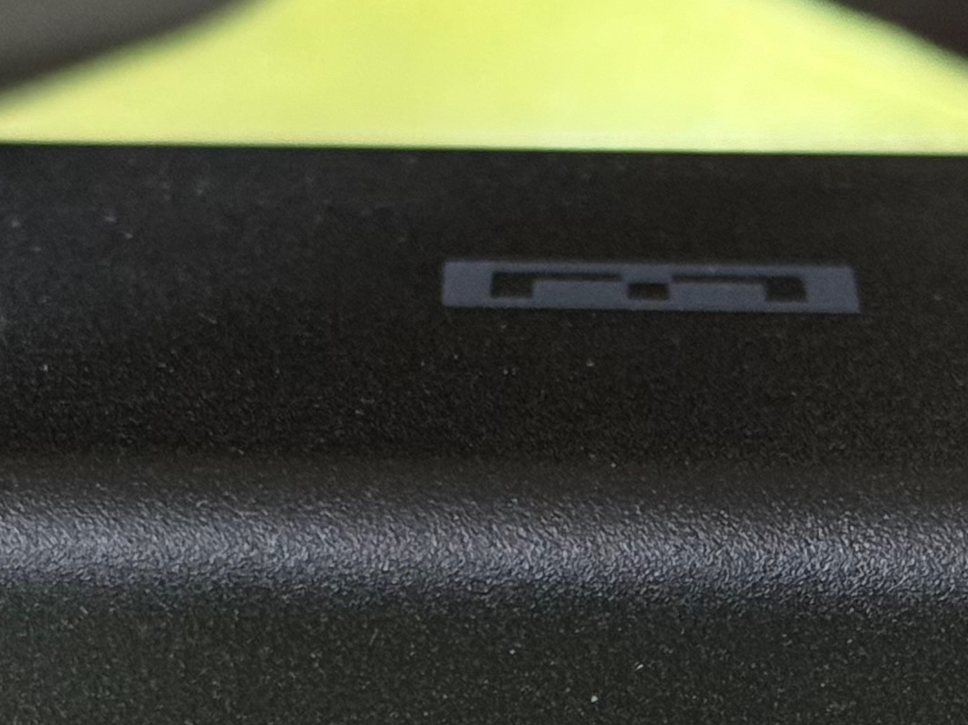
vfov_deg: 8.1
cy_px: 606
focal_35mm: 183
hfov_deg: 10.8
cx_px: 181
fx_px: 5116
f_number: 1.78
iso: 160
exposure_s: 1/60
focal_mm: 6.86
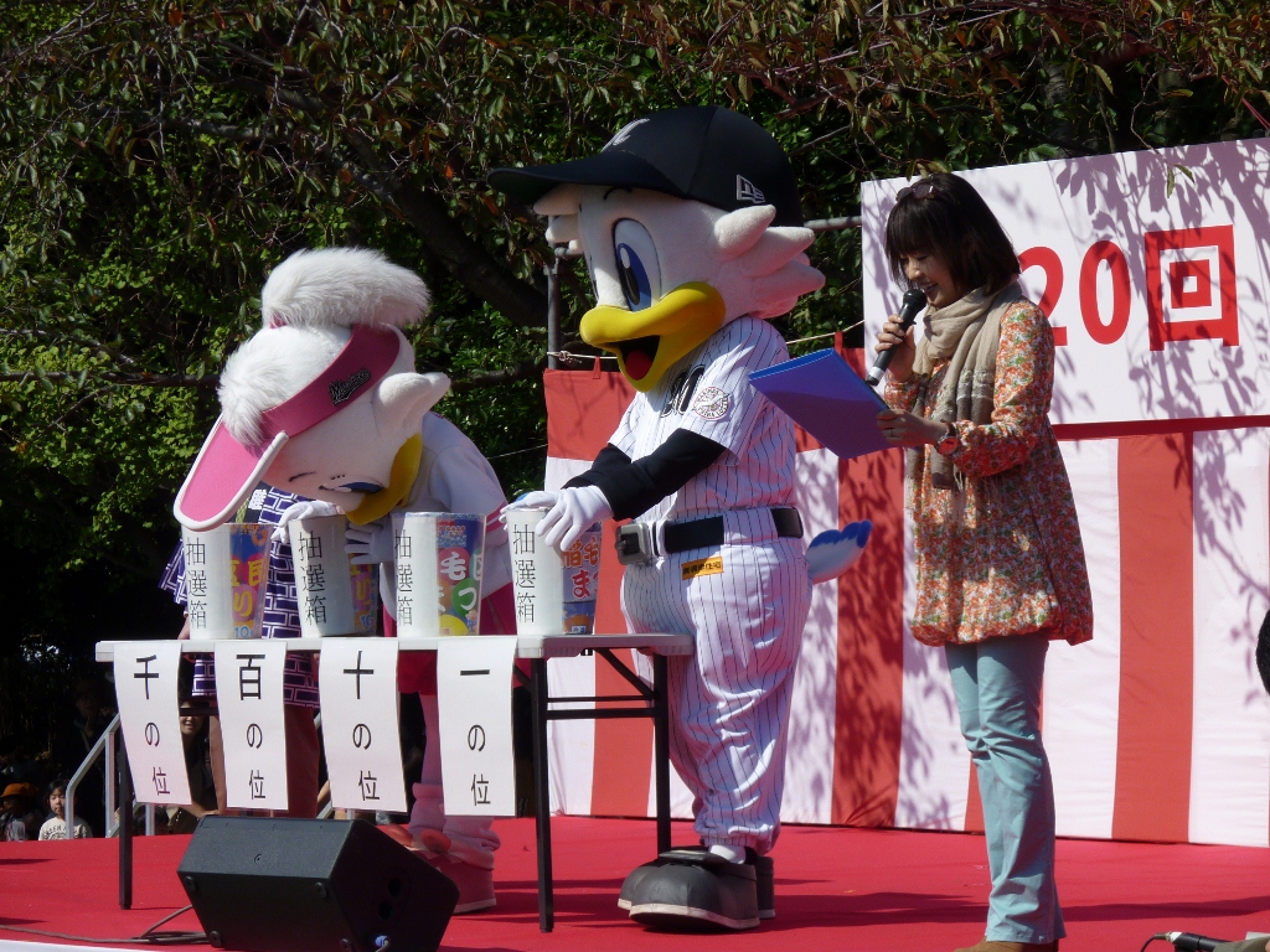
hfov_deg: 16.3
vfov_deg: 12.2
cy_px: 476
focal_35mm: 121
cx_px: 635
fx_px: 4439
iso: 80
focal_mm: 21.7
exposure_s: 1/500
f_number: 5.4
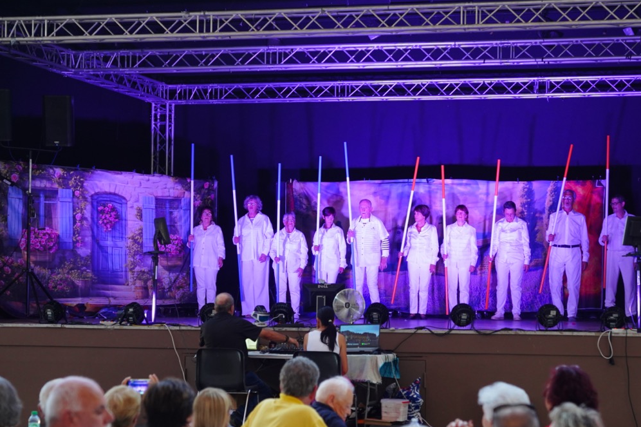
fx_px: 1602
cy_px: 241
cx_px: 349
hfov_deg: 22.6
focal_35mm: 90
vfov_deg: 15.2
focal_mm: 70
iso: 2000
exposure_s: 1/125
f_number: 4
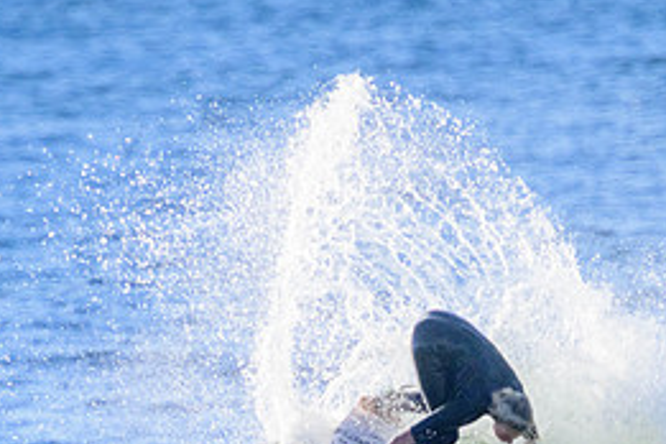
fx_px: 32872
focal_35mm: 1777
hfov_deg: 1.2
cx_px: 416
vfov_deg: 0.8
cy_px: 466
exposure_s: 1/2000
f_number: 11
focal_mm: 800
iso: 1600
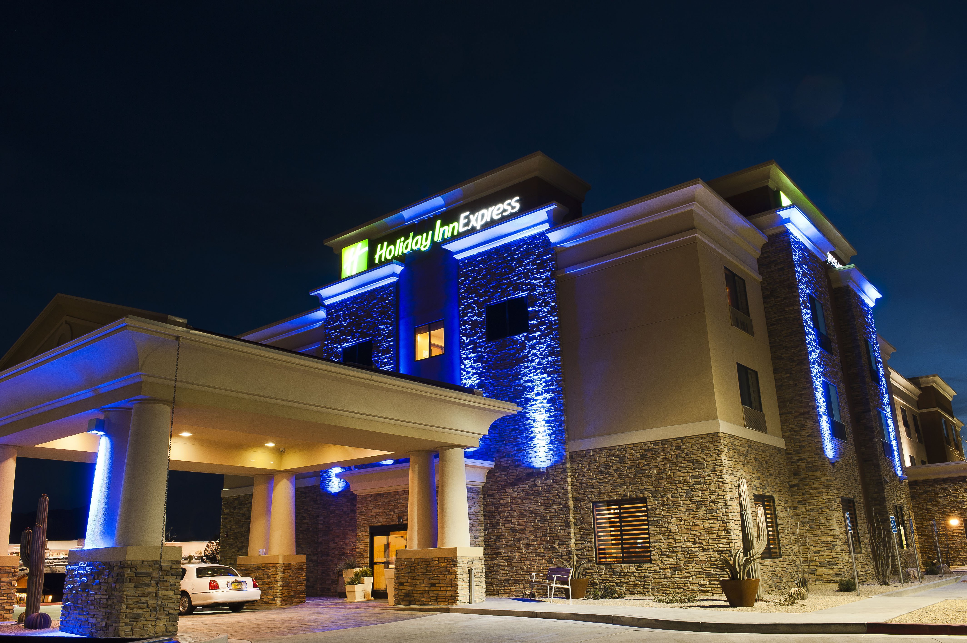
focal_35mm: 28
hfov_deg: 65.5
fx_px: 752
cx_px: 484
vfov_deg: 46.3
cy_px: 322
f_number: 11
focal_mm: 28
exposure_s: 6
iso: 200
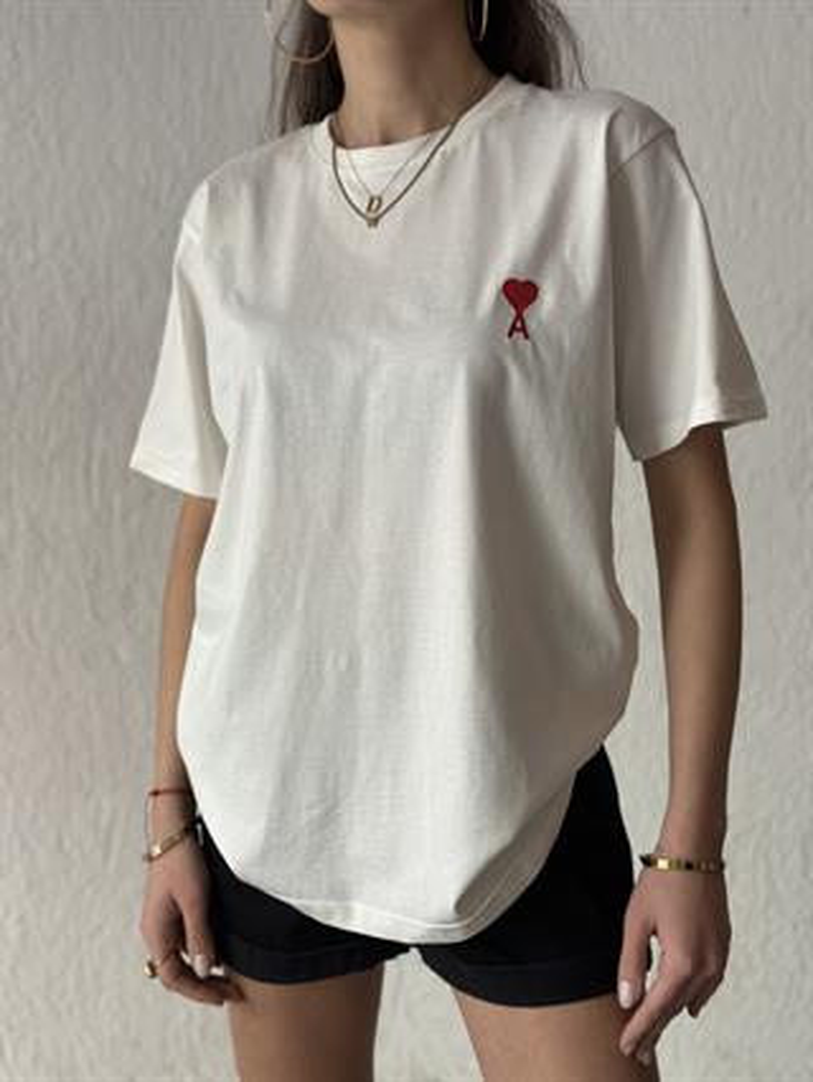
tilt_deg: -5.9
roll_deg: +0.8
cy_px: 541
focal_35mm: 48
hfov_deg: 30.3
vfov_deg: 39.6
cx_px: 406
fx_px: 1502
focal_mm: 6.86
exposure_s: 1/121
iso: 80
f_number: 1.78
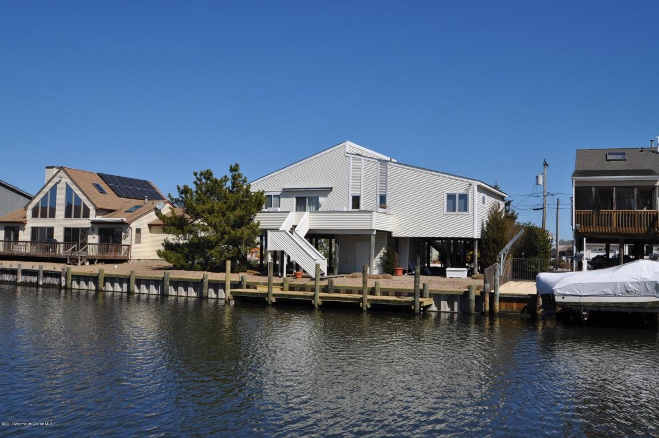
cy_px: 219
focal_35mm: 36
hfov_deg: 53.2
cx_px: 330
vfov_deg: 36.8
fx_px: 658
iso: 200
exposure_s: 1/400
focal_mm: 24
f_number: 10
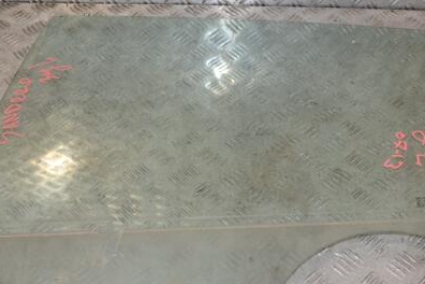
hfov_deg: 35.2
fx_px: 670
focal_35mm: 57
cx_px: 214
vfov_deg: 23.8
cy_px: 173
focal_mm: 25
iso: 800
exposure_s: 1/200
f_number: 10
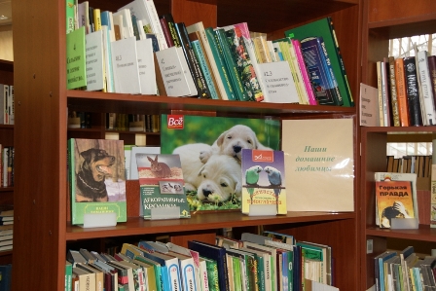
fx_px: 509
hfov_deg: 46.4
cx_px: 218
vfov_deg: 31.9
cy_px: 146
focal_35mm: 42
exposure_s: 1/60
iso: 400
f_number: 4
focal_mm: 28
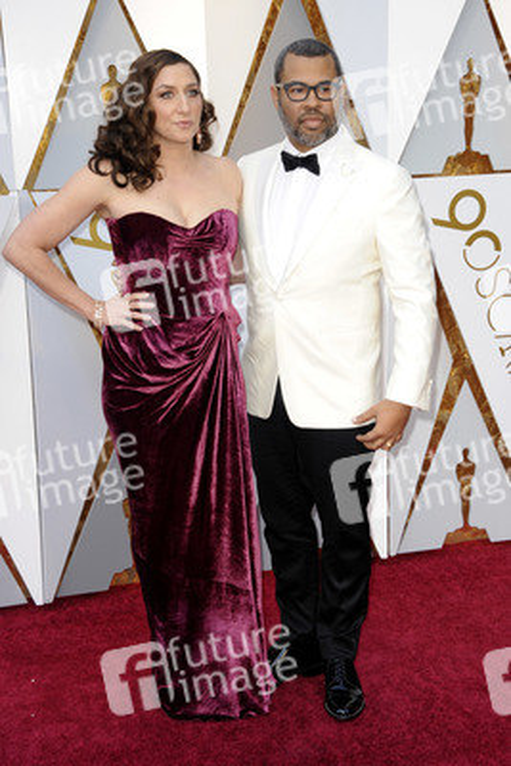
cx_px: 256
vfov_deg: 32.4
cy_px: 383
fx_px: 1319
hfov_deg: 21.9
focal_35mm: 62
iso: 1000
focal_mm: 62
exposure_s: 1/250
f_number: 6.3
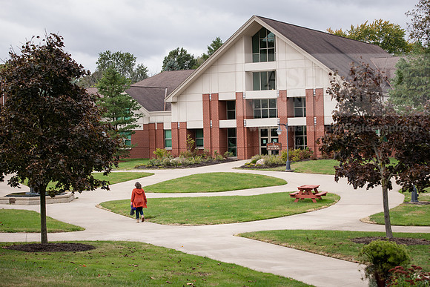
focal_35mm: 70
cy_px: 144
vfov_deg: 19.5
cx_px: 215
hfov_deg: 28.8
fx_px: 836
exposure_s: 1/400
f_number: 5.6
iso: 200
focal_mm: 70
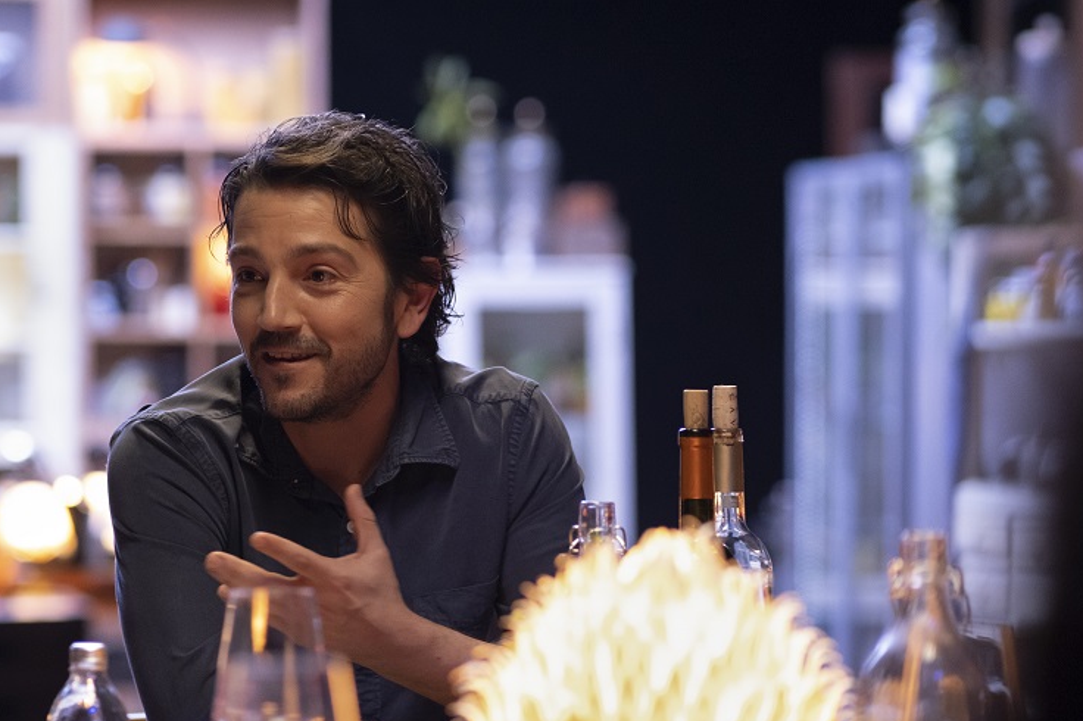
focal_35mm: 174
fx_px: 5232
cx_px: 437
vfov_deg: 7.9
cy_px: 441
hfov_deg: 11.8
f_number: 2
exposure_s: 1/125
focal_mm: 85
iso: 2500
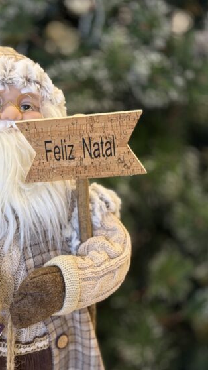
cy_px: 276
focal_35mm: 96
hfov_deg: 12.5
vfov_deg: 22.0
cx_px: 18
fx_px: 941
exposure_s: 1/60
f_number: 1.78
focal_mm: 6.76
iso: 100
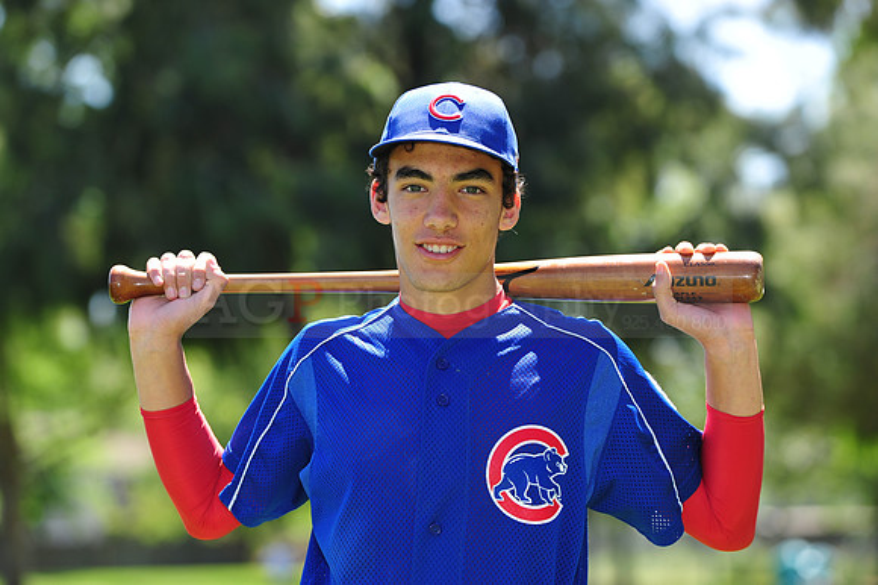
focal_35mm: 185
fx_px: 4509
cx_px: 439
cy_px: 292
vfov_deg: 7.4
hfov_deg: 11.1
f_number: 5.6
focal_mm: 185
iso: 200
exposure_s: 1/250
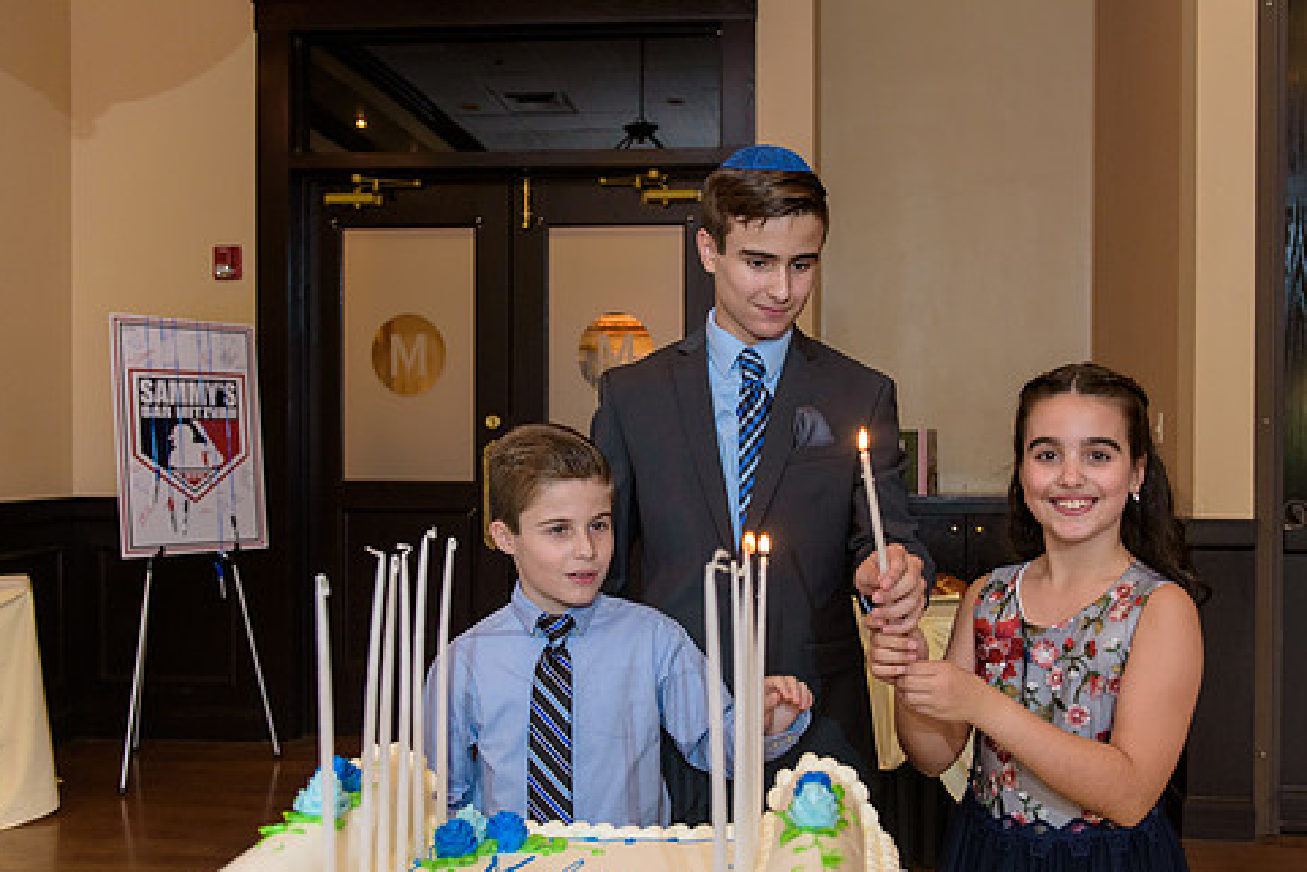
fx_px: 1271
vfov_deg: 37.9
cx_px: 750
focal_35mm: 35
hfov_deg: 54.2
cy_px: 460
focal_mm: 29
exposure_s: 1/125
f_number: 3.2
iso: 1600
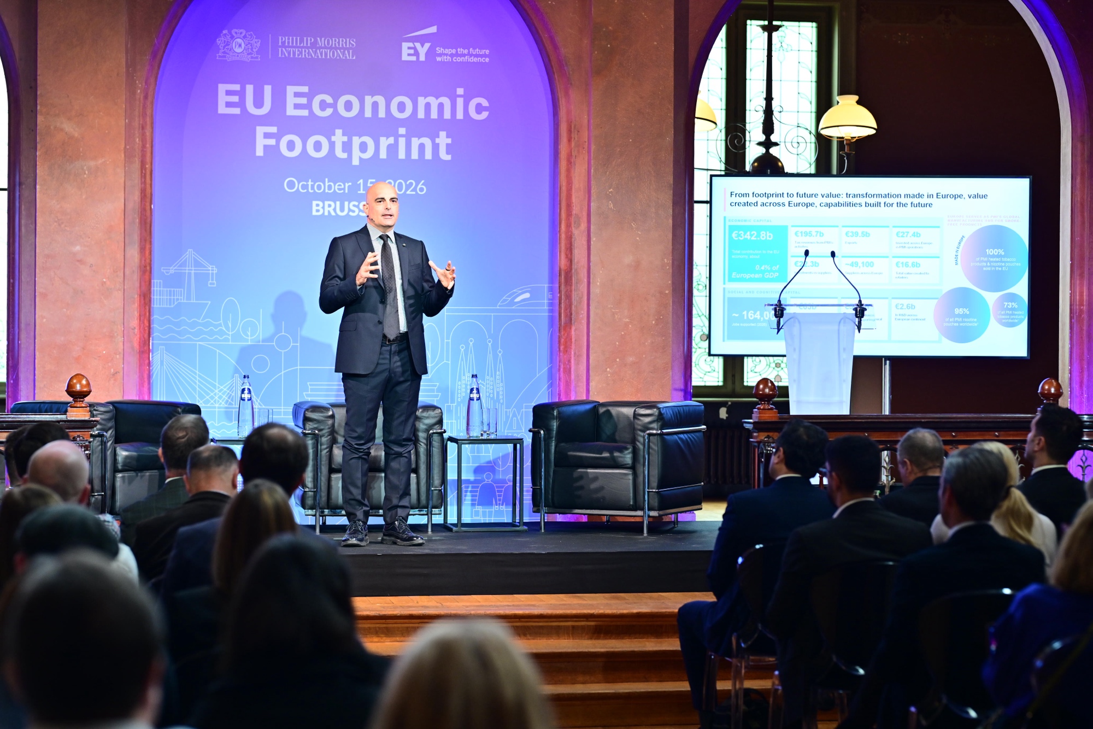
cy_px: 364
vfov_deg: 16.1
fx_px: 2581
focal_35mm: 85
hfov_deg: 23.9
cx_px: 546
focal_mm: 85
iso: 500
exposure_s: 1/125
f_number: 2.8
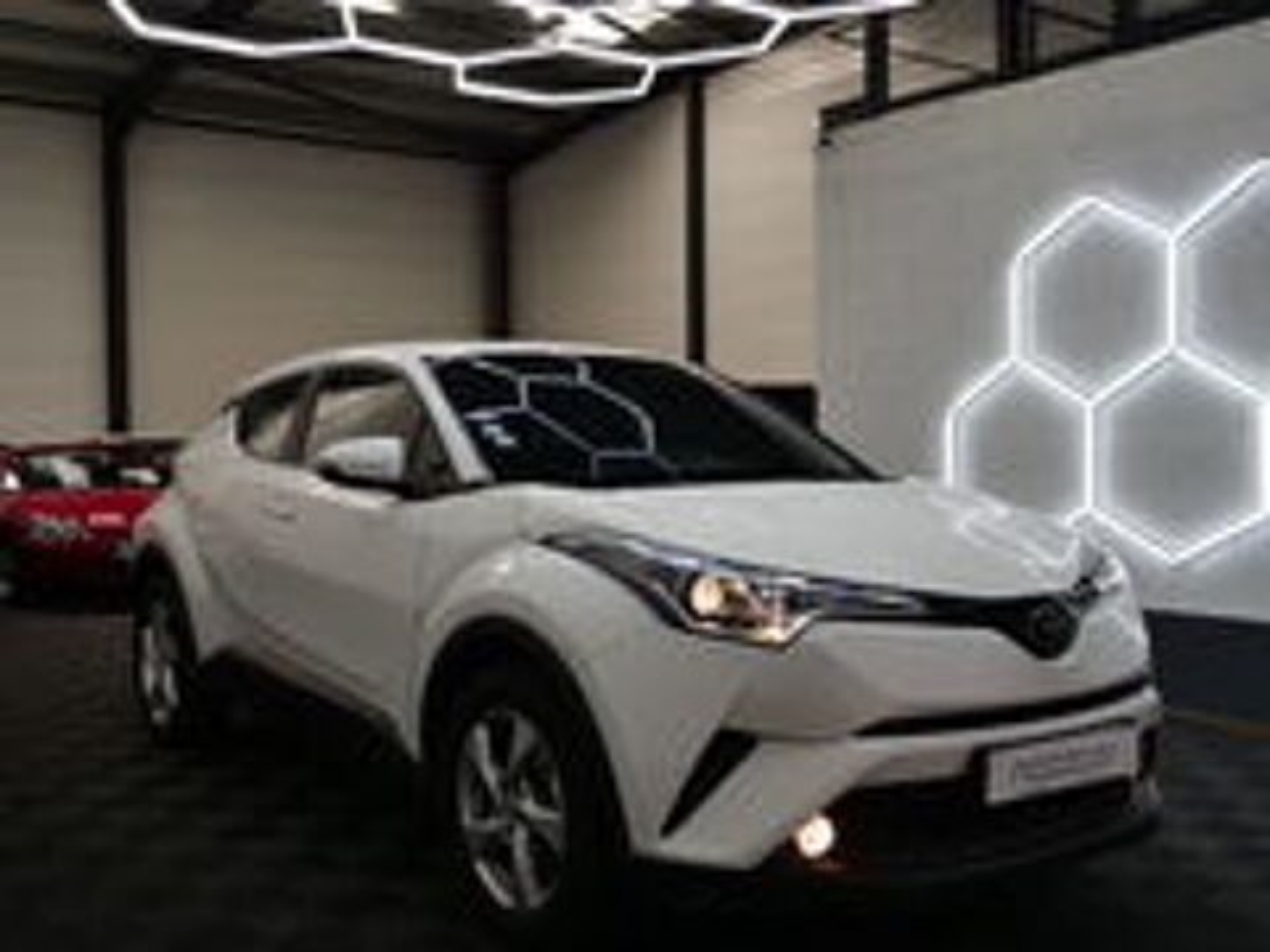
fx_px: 1321
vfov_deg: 39.7
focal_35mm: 36
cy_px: 476
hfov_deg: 51.4
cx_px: 635
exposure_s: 1/80
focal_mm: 18
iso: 200
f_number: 4
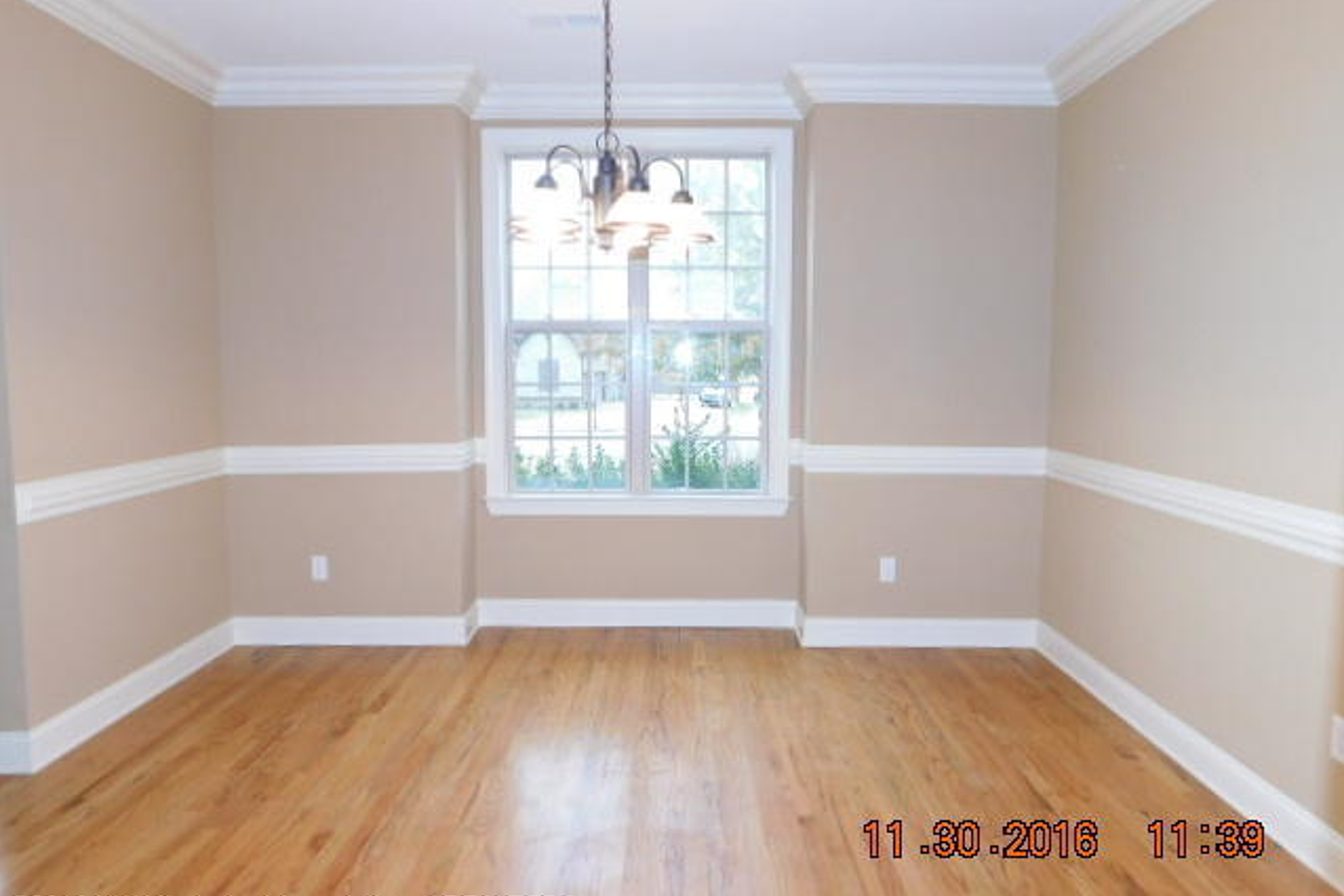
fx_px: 896
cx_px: 672
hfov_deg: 73.8
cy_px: 441
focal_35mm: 24
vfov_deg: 53.1
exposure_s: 1/30
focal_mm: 4
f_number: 3
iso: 200
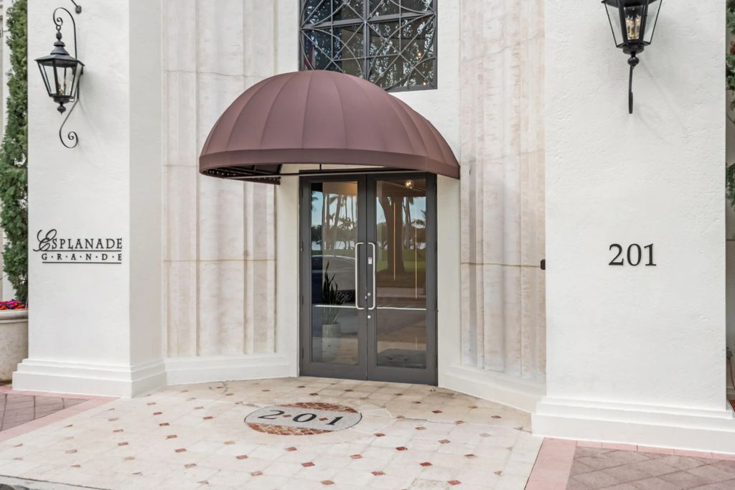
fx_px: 715
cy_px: 245
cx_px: 368
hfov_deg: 54.4
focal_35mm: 35
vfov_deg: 37.9
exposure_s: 1/100
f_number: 9
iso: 100
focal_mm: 35
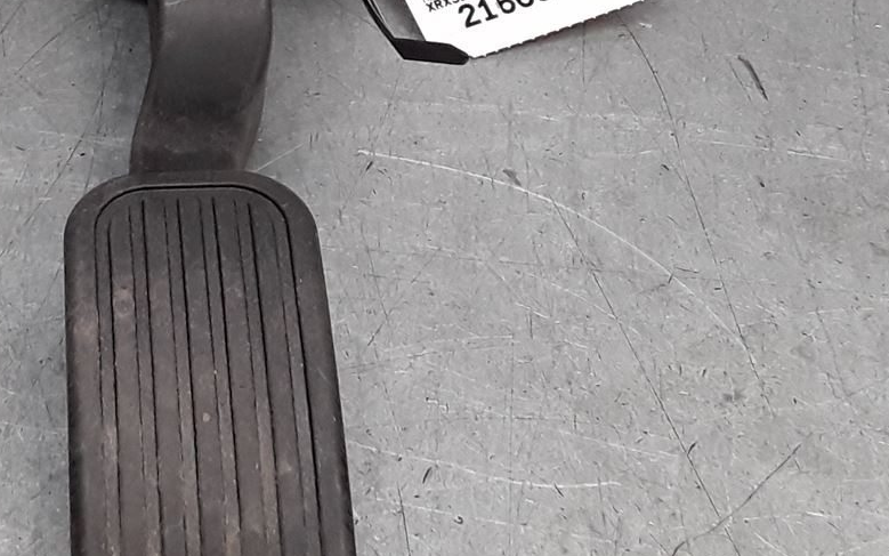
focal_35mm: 78
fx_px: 1890
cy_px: -14
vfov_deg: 16.4
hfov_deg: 25.7
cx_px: 112
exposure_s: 1/100
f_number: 1.9
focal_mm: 2.91
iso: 64
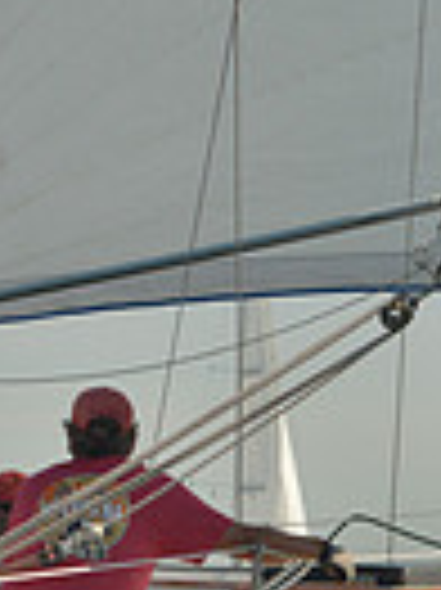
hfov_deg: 3.8
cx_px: 243
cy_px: 394
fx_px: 6670
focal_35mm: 392
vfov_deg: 5.1
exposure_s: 1/800
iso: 200
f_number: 5.6
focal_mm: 92
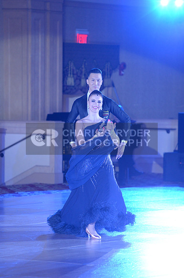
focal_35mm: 200
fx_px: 1538
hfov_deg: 6.8
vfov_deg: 10.3
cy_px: 139
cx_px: 92
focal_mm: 200
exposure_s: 1/250
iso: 4000
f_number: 5
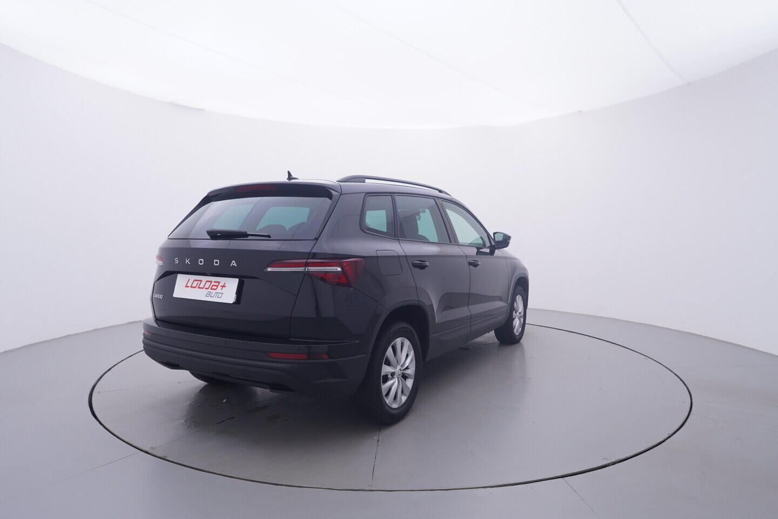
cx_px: 389
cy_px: 260
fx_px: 487
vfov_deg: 56.2
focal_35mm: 22
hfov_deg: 77.3
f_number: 5
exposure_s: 1/80
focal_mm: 15
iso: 200
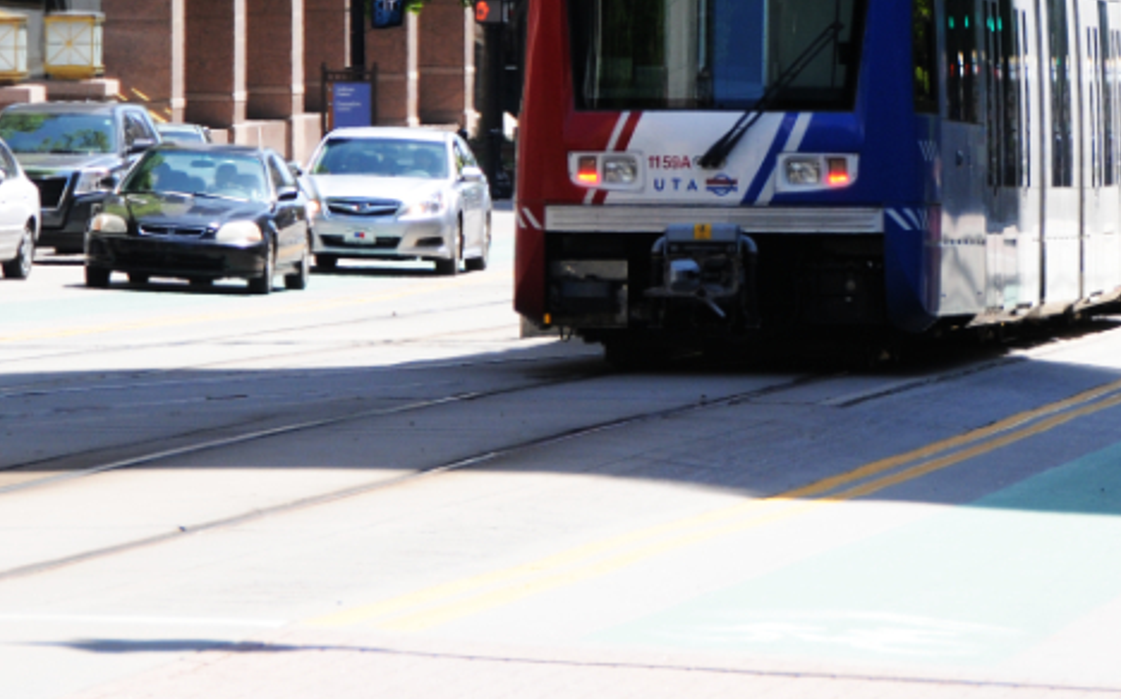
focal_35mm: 310
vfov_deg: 4.2
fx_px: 9469
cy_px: -72
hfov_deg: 6.8
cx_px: 829
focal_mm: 95
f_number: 8
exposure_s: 1/500
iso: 320
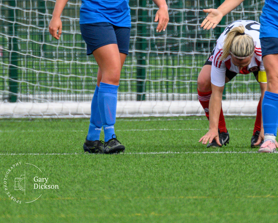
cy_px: -29
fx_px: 13088
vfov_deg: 1.0
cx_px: 161
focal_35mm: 1588
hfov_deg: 1.2
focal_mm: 400
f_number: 5.6
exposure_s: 1/1600
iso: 640
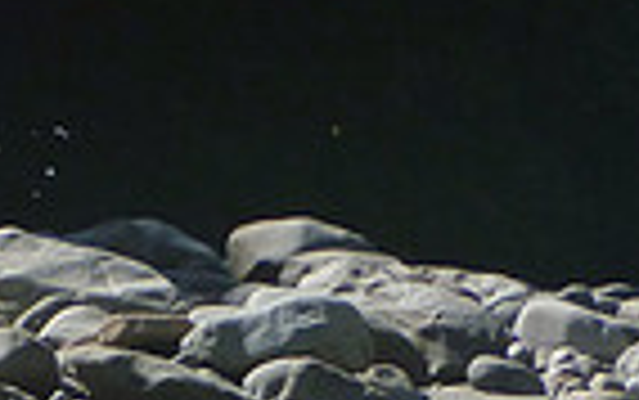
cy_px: 879
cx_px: -148
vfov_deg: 4.8
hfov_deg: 7.7
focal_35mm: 269
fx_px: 4688
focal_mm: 11
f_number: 5.2
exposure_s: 1/400
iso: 160
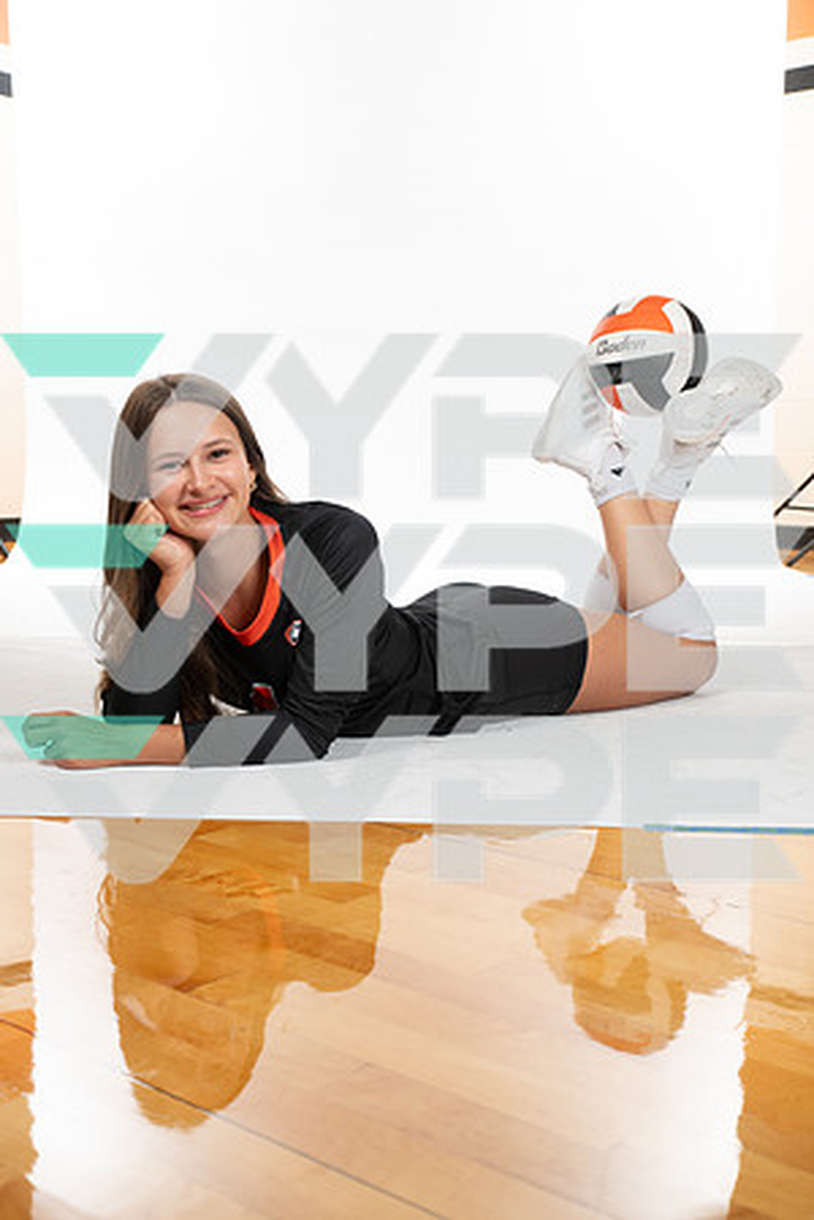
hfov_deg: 31.9
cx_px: 407
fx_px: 1424
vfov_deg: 46.4
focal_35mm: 42
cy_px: 610
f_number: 8
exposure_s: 1/320
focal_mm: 42
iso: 800
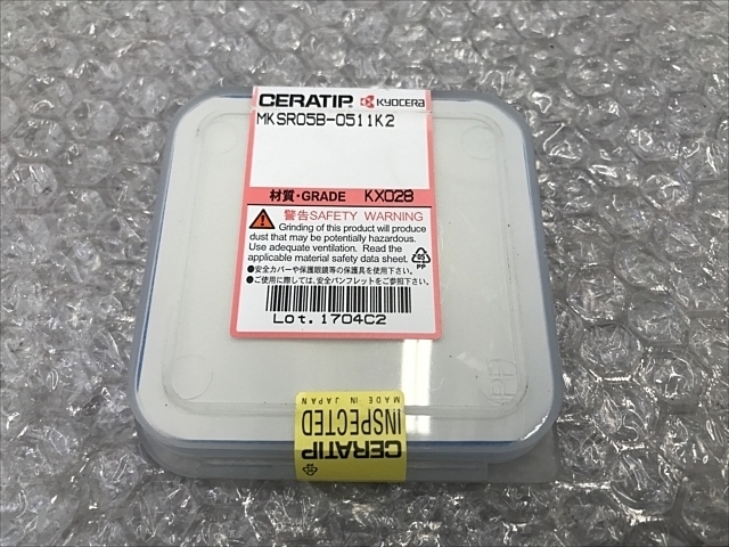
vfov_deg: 49.7
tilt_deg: -65.8
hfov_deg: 63.4
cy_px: 274
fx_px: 590
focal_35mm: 28
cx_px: 364
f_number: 1.8
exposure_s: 1/120
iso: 40
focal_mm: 3.99
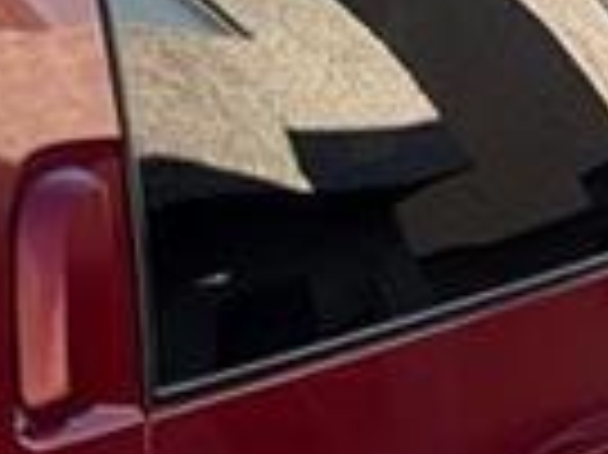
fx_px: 3194
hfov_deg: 8.0
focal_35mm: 182
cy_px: -337
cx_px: 2234
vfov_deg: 7.9
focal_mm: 6.86
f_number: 1.78
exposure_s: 1/2410
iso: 80
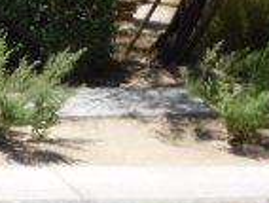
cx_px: -286
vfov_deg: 9.0
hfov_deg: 11.0
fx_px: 1261
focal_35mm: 162
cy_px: -102
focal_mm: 6.3
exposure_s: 1/1000
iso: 125
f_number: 3.5
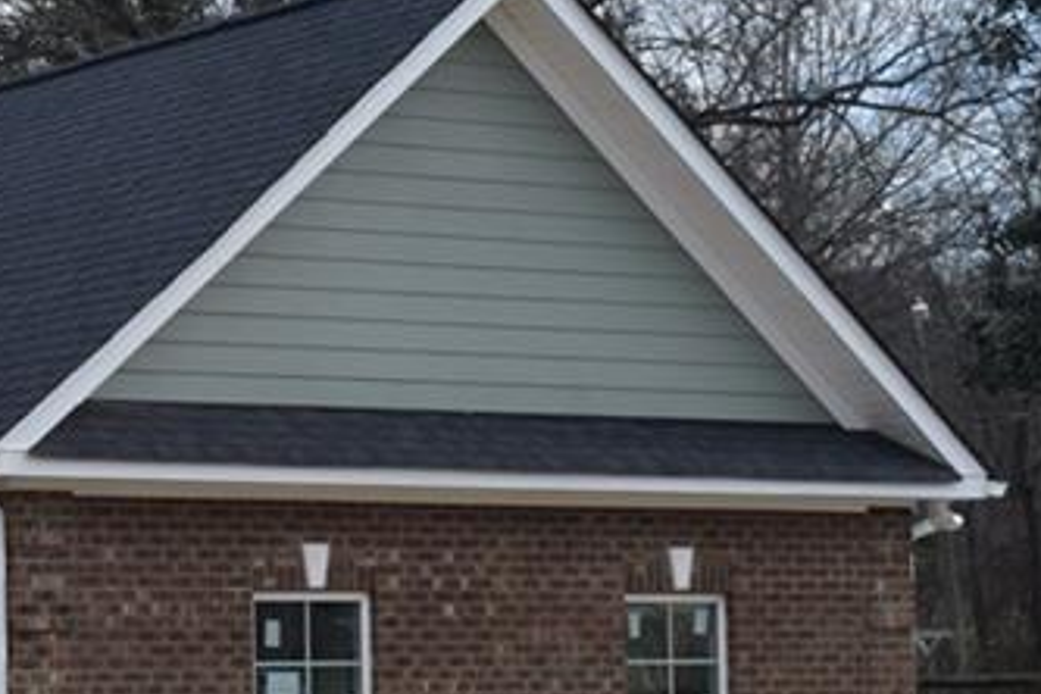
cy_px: 581
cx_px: -422
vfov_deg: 10.6
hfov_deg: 15.0
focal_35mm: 129
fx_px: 3730
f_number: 9
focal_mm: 28
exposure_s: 1/320
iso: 200
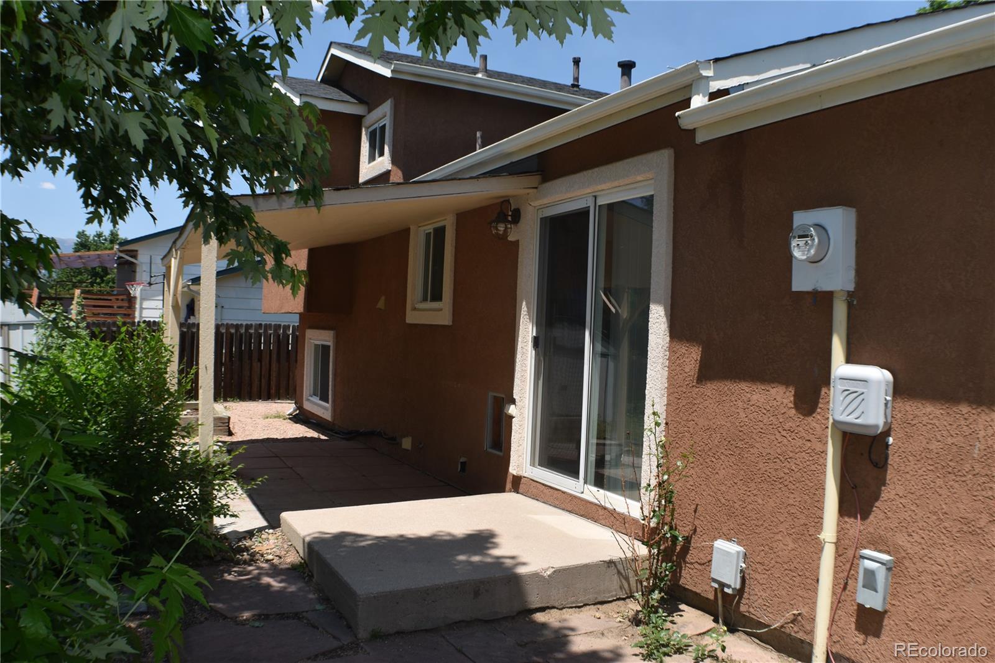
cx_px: 498
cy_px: 332
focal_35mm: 38
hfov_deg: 51.3
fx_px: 1036
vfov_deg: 35.5
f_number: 9
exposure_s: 1/200
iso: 100
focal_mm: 25
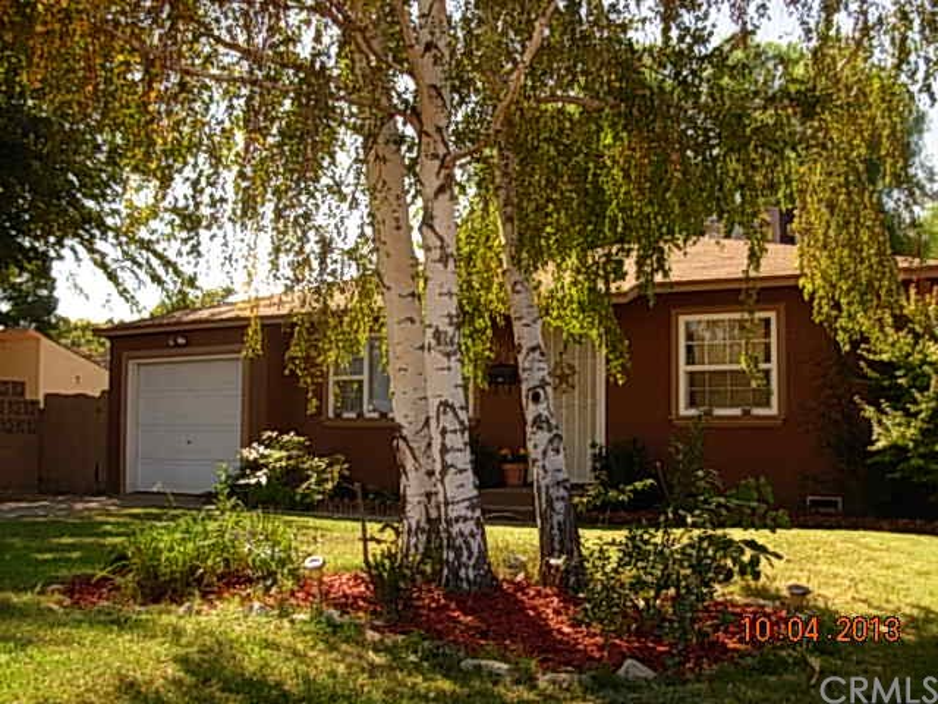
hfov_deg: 49.0
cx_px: 469
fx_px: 1030
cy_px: 352
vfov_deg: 37.7
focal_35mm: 38
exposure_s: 1/483
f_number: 2.9
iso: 79
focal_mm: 6.3
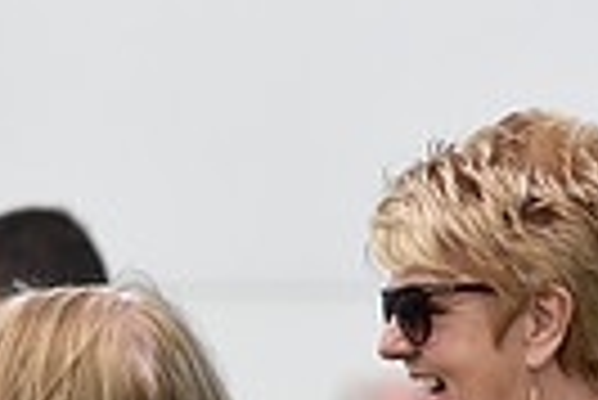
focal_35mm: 873
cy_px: 708
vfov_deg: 1.6
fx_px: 14517
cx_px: -661
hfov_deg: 2.3
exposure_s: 1/1250
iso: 500
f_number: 5.6
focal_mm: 200
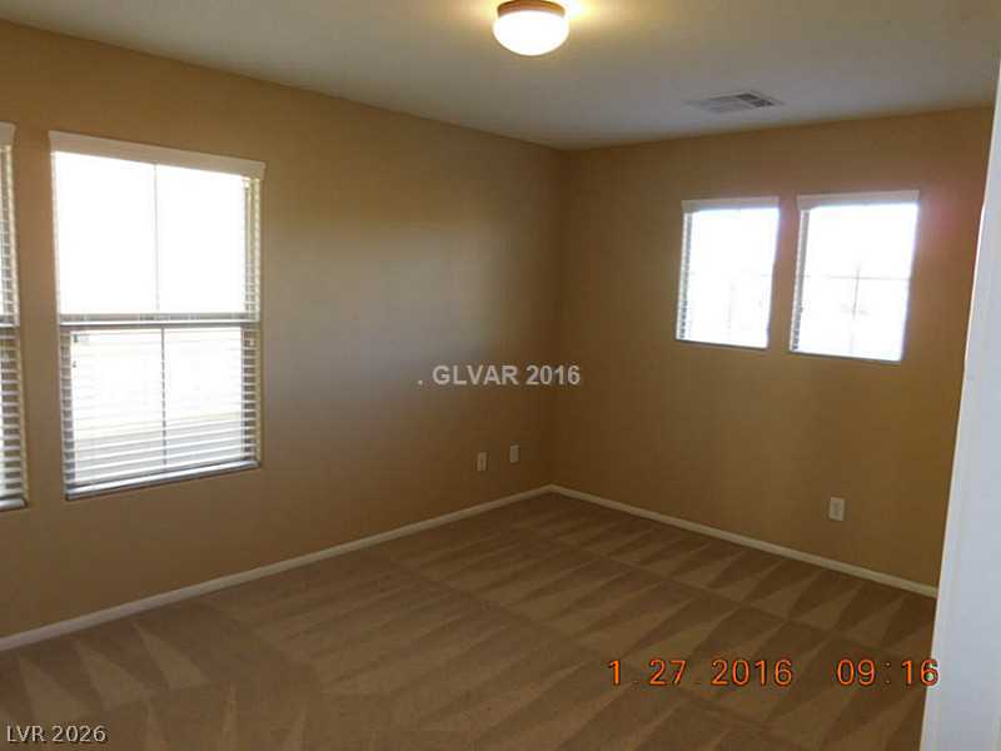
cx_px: 500
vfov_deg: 54.9
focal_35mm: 25
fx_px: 723
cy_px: 376
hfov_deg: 69.4
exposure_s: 1/30
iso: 180
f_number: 3.3
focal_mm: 4.5
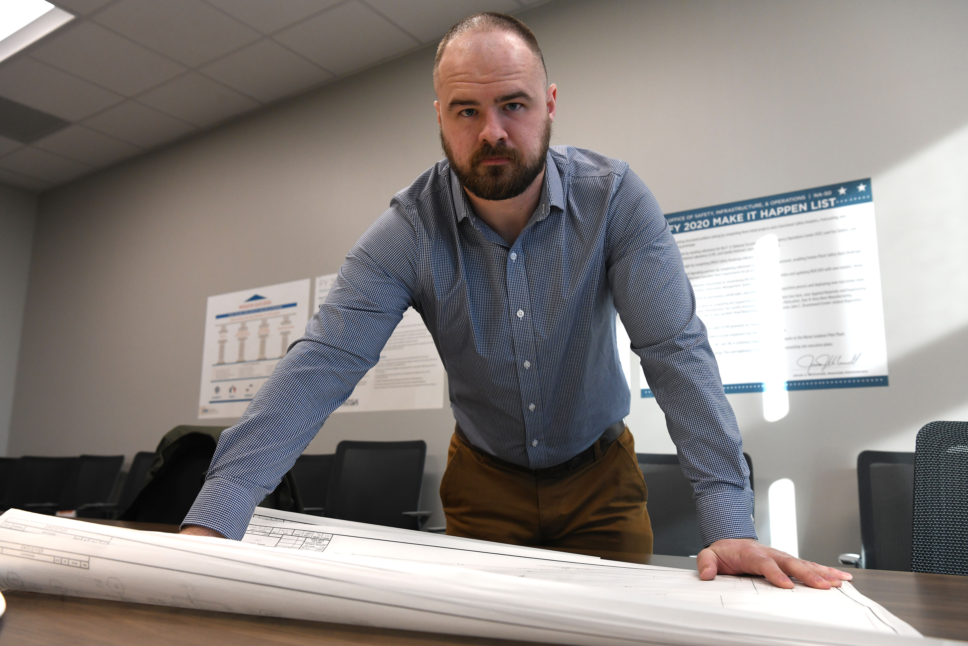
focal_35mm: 31
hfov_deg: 60.3
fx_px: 833
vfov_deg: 42.3
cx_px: 484
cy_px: 323
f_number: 6.3
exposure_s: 1/100
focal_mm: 31
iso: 1600
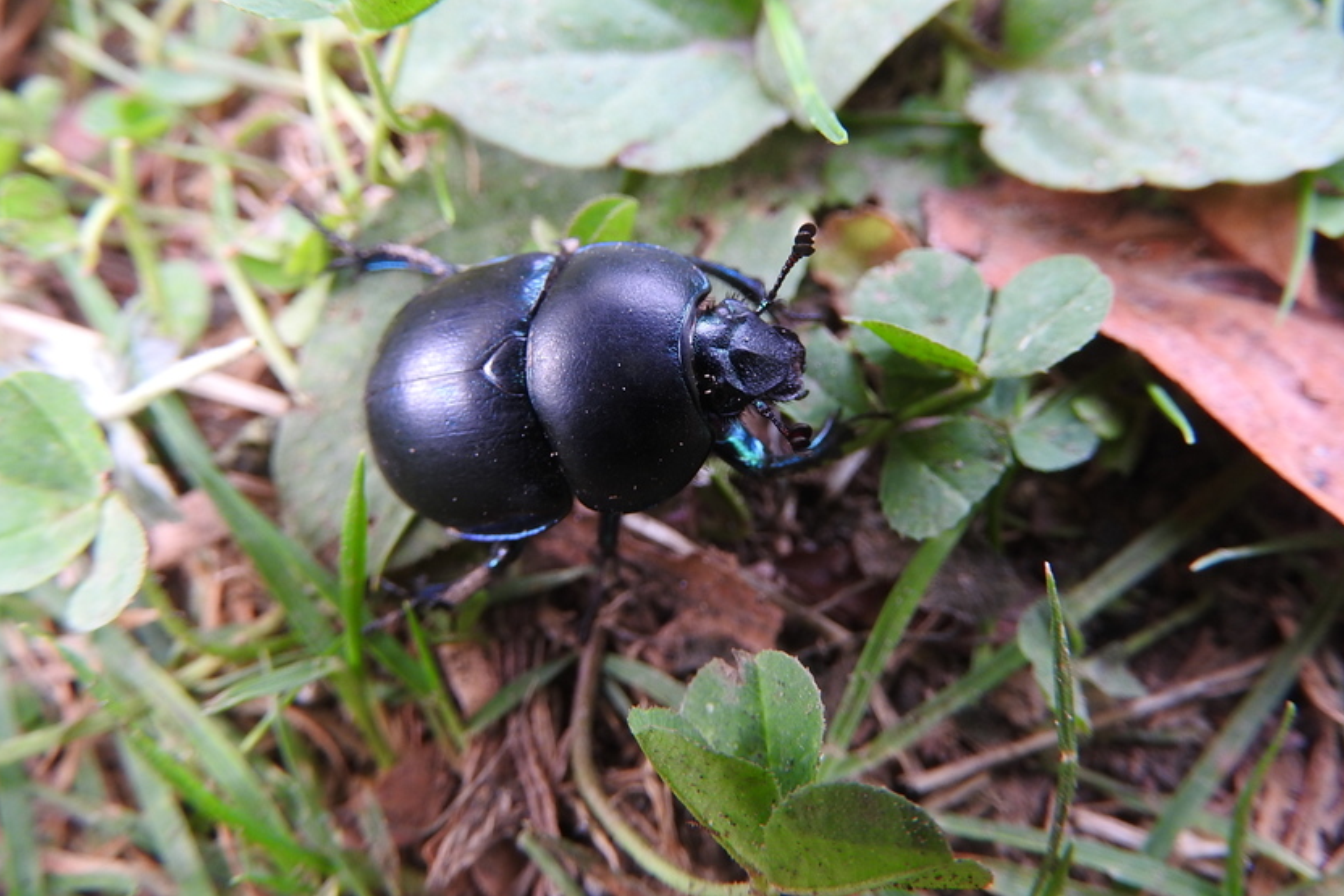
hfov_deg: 58.7
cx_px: 674
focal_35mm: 32
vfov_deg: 41.0
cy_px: 387
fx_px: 1195
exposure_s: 1/30
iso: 100
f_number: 3.5
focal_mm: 5.4
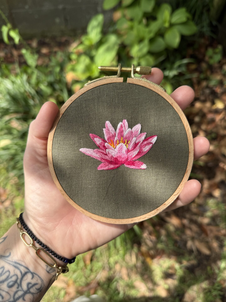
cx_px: 113
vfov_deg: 71.6
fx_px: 209
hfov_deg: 56.8
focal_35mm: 24
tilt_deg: -61.0
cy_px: 151
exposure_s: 1/1091
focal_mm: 6.76
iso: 80
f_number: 1.78
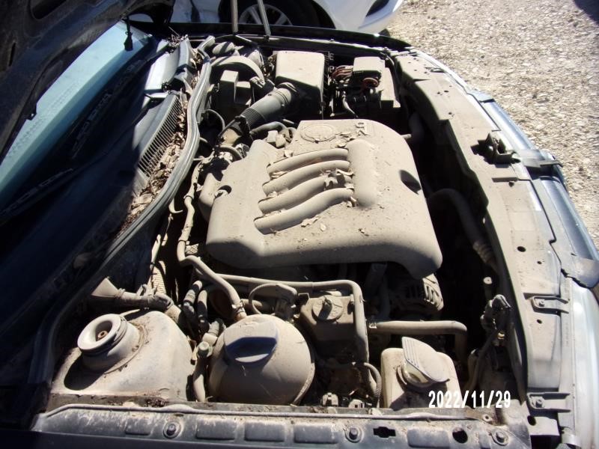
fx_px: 415
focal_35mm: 24
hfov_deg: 71.6
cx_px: 300
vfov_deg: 56.8
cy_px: 224
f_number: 3.3
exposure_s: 1/850
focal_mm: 4.3
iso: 80
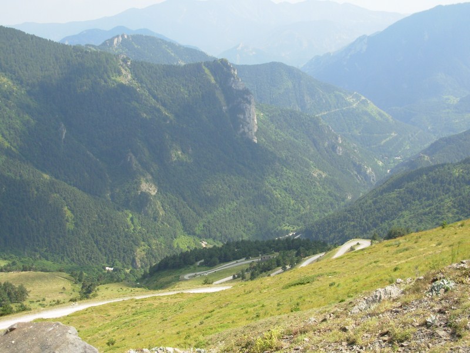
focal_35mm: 45
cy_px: 176
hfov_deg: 42.1
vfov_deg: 32.2
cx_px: 235
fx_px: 611
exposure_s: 1/512
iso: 50
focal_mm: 7.5
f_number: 3.1
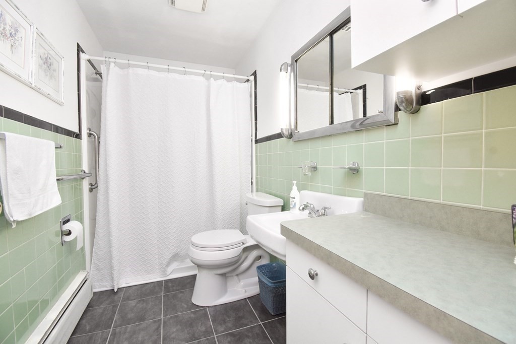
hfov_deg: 100.4
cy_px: 172
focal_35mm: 15
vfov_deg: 77.3
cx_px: 258
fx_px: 215
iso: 320
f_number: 8
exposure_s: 1/30
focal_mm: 10
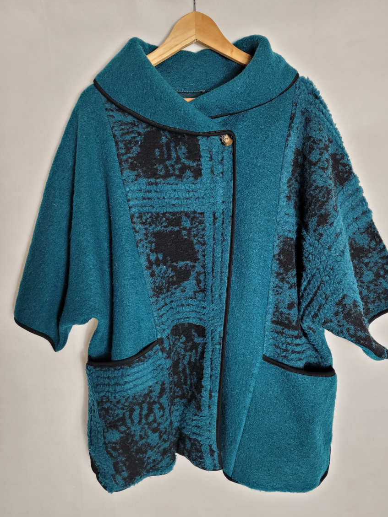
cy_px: 259
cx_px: 198
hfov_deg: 51.3
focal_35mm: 27
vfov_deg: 65.3
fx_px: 404
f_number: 1.8
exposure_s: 1/50
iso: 320
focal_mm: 5.4
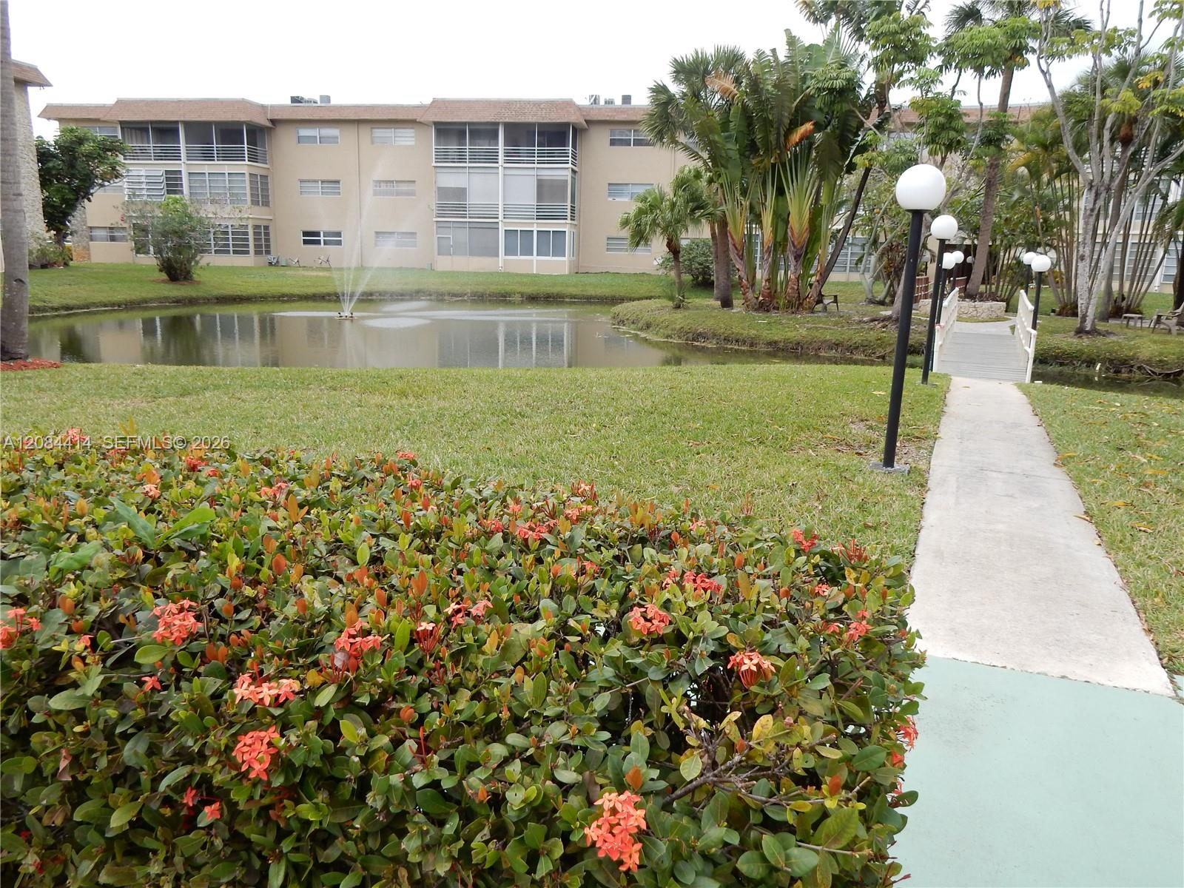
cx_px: 592
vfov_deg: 54.9
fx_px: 855
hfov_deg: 69.4
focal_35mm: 25
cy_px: 444
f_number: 3.7
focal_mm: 4.5
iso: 125
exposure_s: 1/250
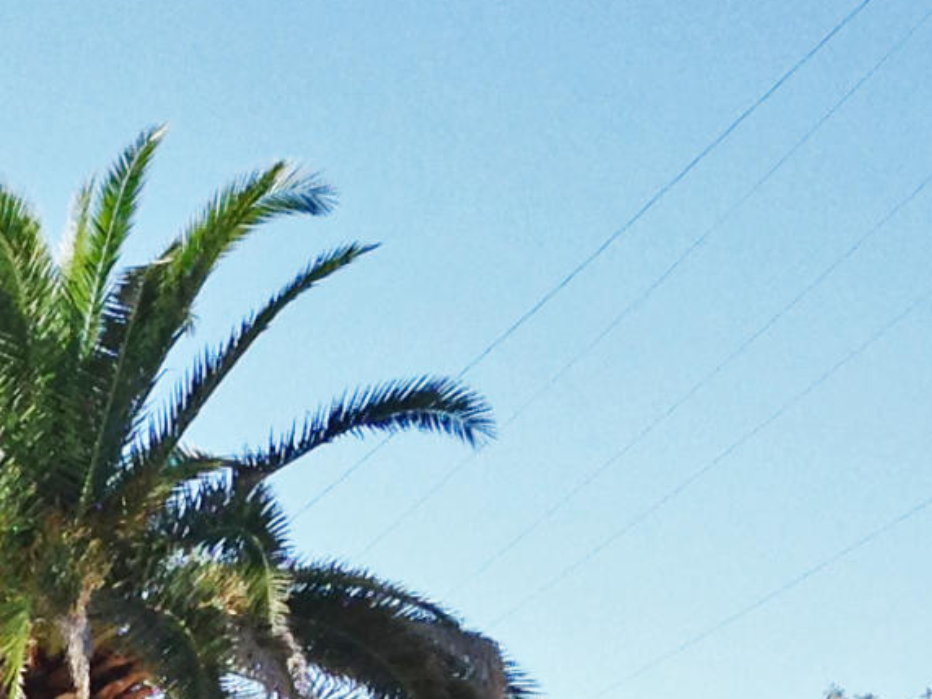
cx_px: -632
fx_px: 4658
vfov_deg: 8.2
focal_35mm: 173
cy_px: 1300
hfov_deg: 10.8
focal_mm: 4.12
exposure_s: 1/1178
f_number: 2.4
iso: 50
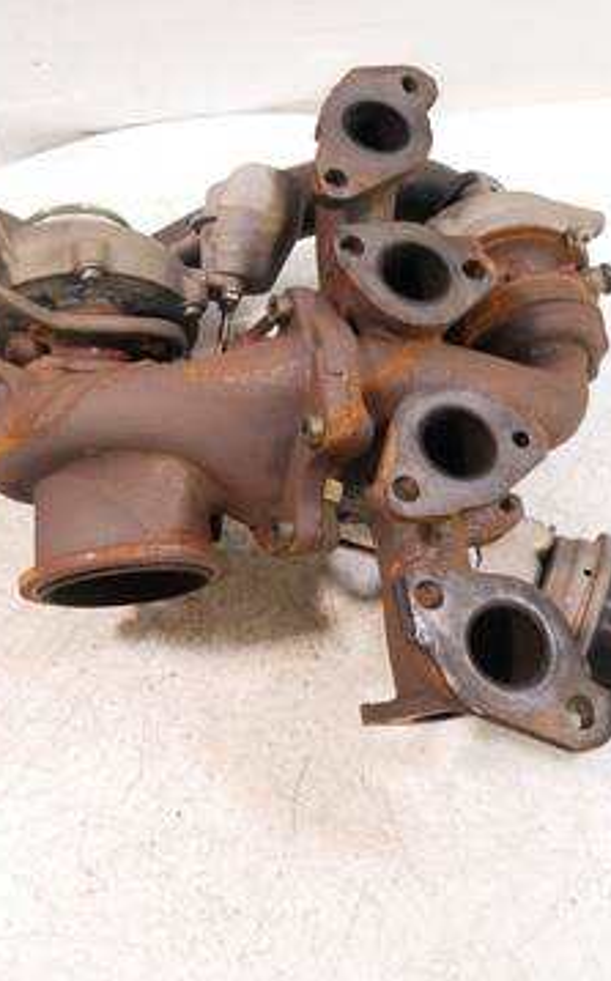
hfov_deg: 33.9
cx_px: 184
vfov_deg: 52.8
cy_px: 490
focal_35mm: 37
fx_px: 988
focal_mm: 13
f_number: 3.5
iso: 1000
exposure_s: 1/60
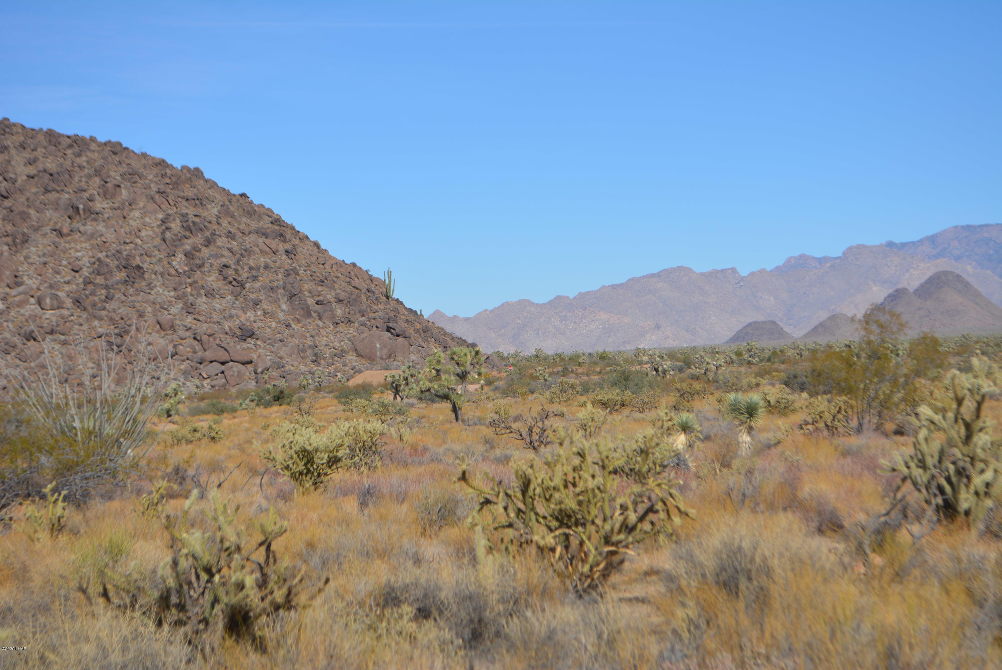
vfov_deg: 16.6
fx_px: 2298
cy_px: 335
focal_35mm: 82
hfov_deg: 24.6
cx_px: 501
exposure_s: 1/2000
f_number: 7.1
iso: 400
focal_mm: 55
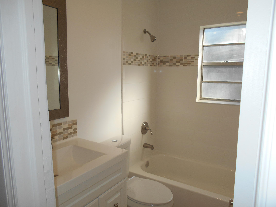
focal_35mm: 26
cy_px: 104
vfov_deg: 53.1
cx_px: 138
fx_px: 207
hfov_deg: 67.3
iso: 80
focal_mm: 4.6
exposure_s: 1/100
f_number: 3.2
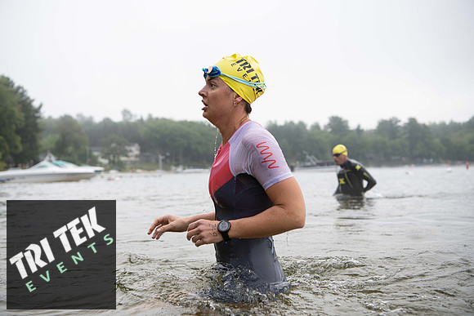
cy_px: 158
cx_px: 237
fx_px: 658
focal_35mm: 50
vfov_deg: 27.0
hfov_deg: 39.6
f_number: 4
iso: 500
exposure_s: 1/640
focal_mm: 50
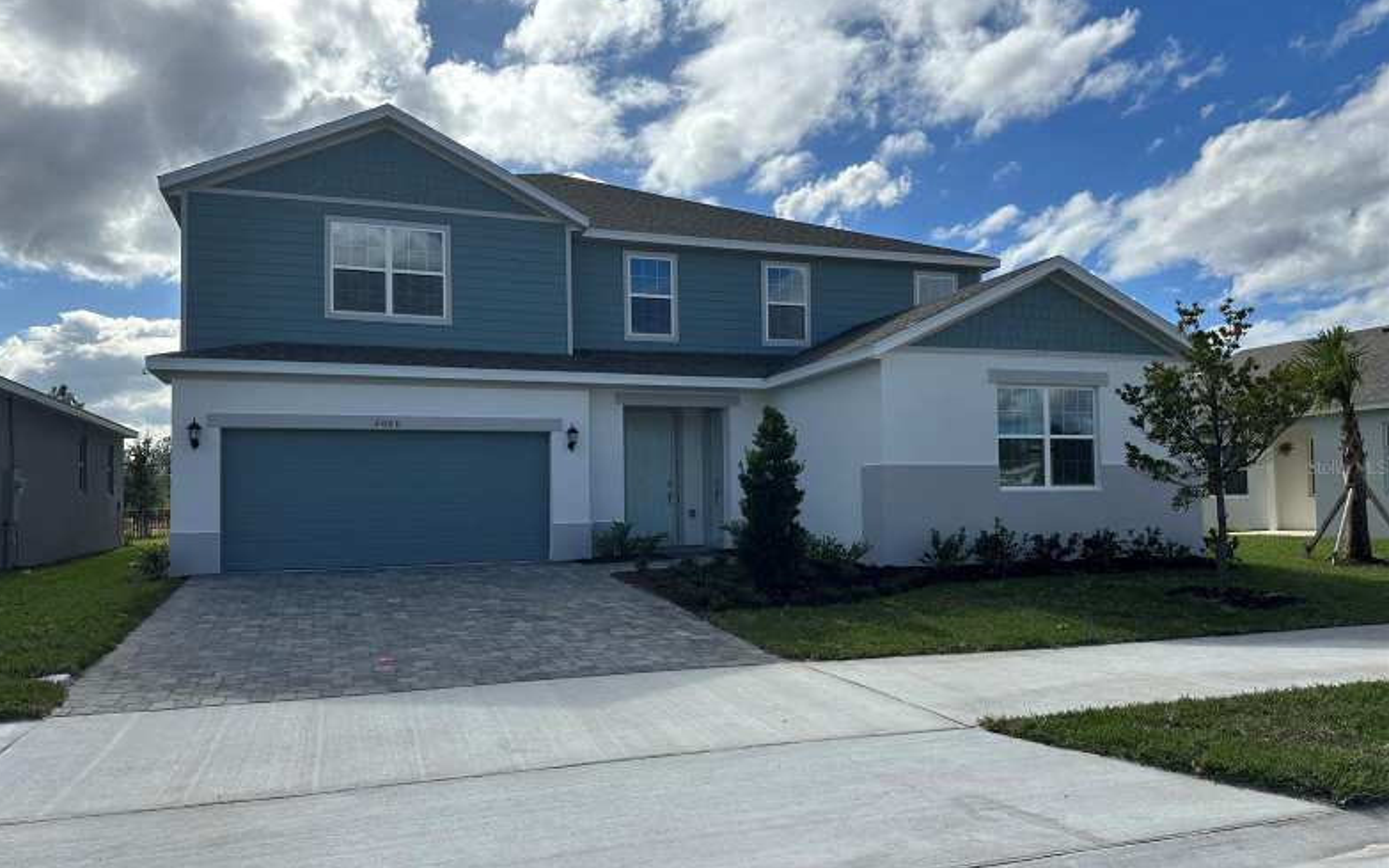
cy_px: 467
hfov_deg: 70.4
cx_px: 681
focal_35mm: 26
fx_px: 984
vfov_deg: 47.5
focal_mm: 6.86
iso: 80
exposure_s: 1/8197
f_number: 1.78
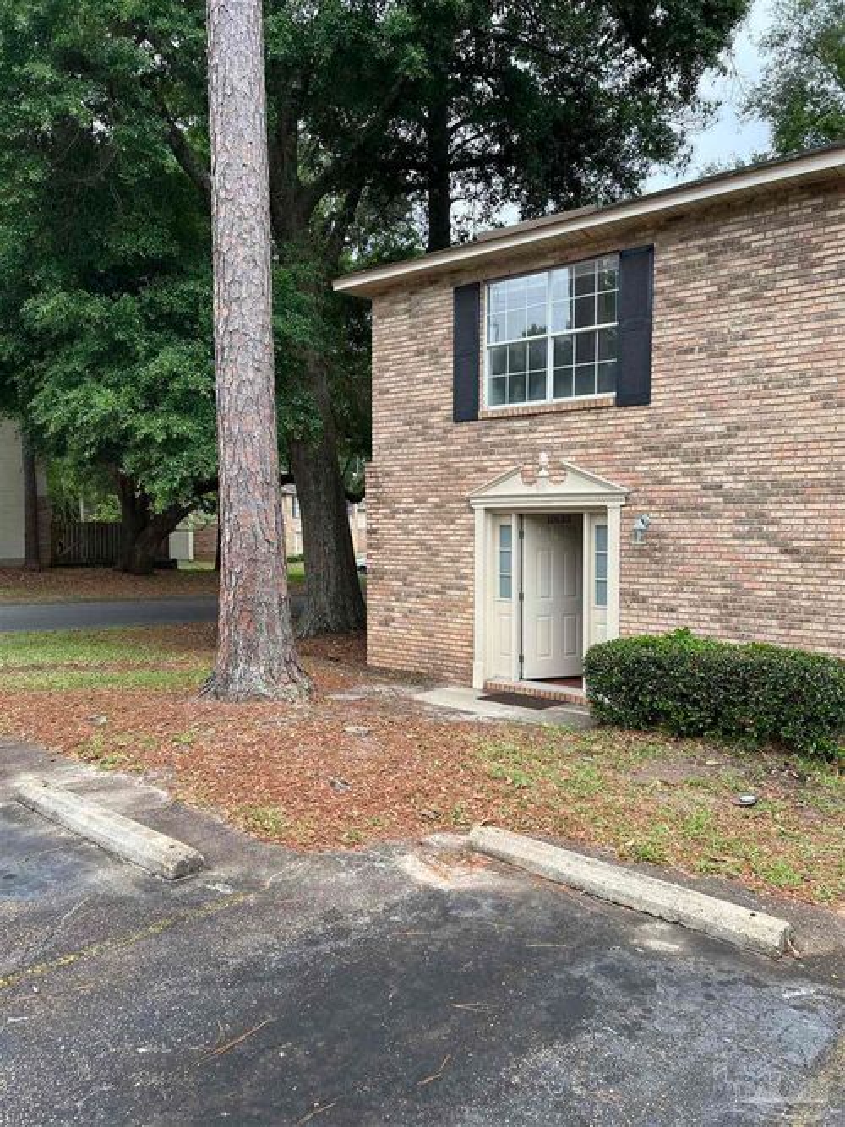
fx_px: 847
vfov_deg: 67.3
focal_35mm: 26
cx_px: 422
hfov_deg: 53.0
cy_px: 564
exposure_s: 1/791
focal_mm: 5.7
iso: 50
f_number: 1.5
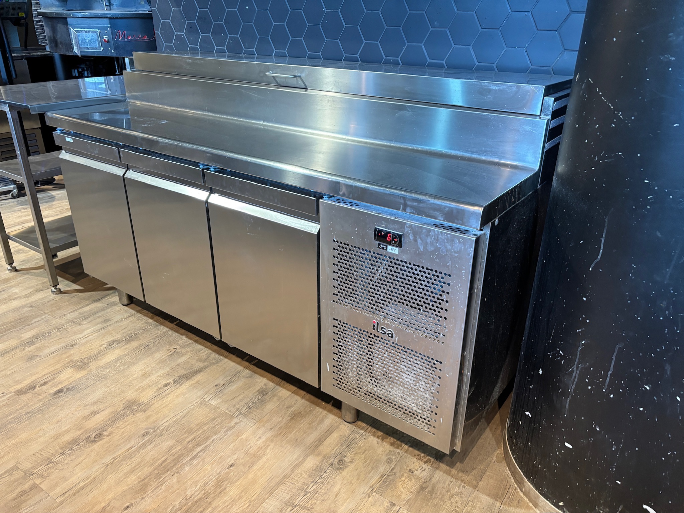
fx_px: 514
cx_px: 342
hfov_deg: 67.3
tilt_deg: -24.5
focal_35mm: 26
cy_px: 256
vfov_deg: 53.1
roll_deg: -0.6
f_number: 1.6
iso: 320
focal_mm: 5.96
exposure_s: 1/50
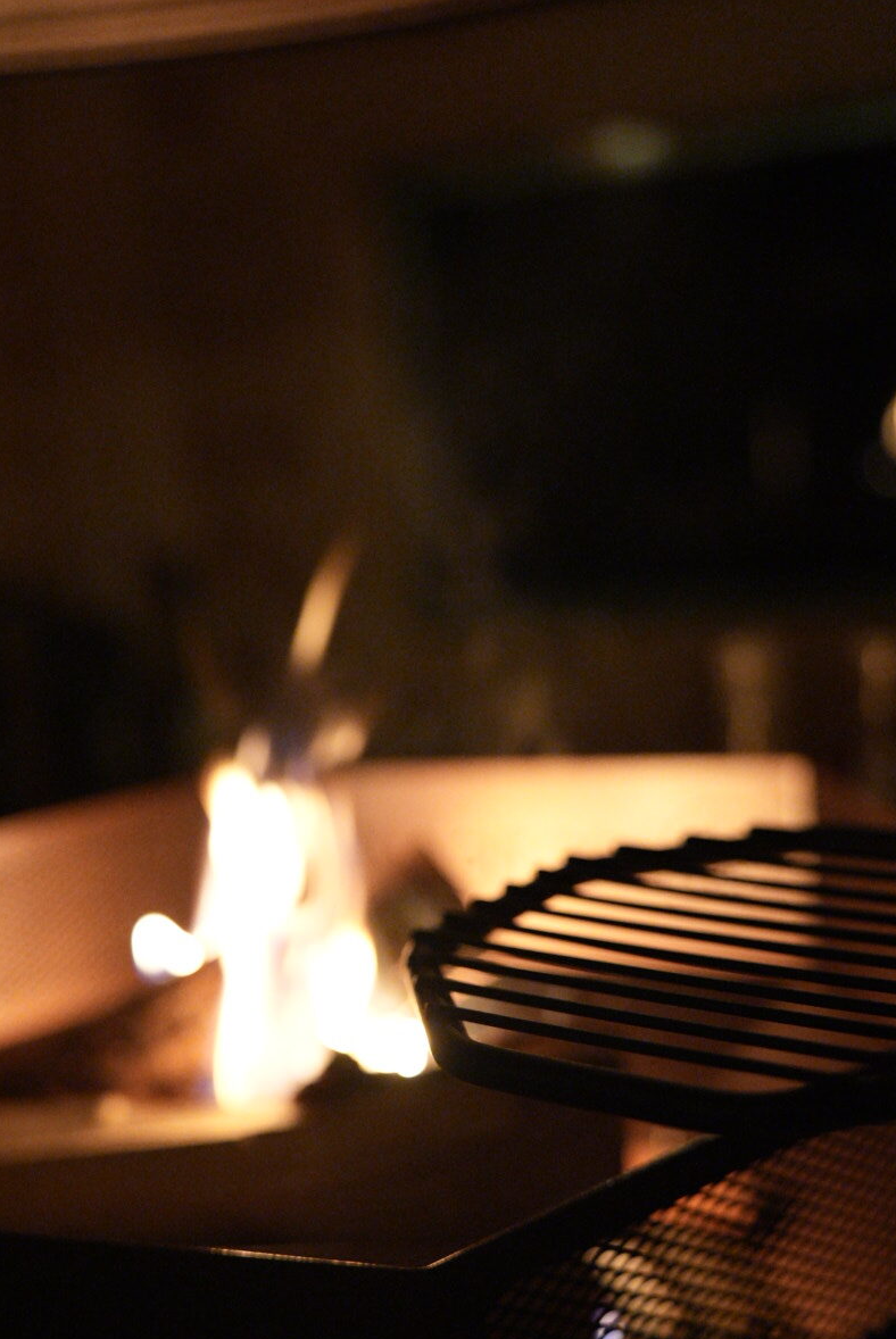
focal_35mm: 48
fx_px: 1788
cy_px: 863
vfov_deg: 40.7
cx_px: 337
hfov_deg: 28.0
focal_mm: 35
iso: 12800
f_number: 2
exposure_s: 1/60
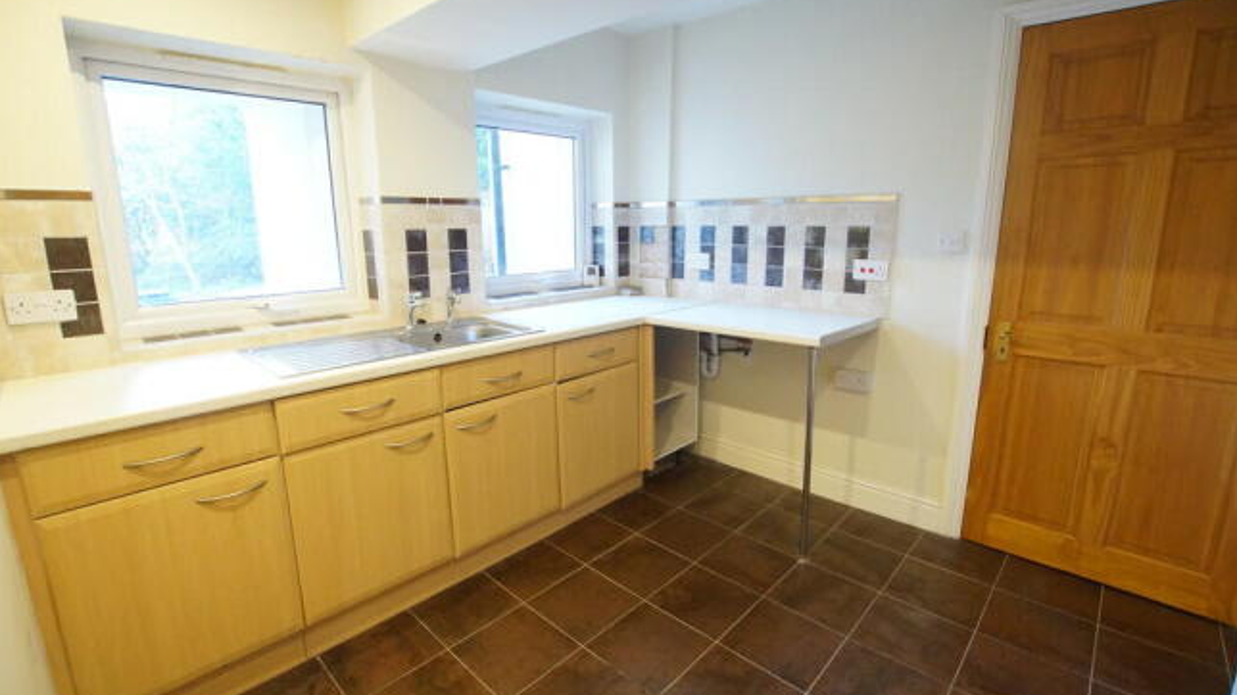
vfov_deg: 67.0
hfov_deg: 99.4
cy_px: 329
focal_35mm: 16
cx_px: 615
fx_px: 525
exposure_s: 1/60
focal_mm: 10
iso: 3200
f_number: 4
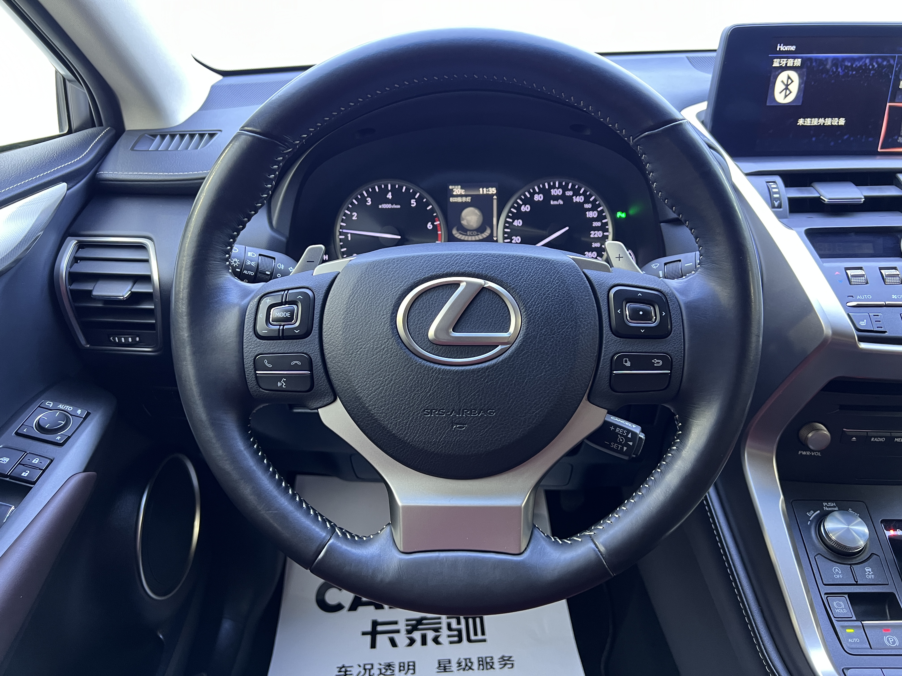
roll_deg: +1.2
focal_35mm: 26
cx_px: 451
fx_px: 677
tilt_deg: -27.5
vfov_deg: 53.1
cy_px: 338
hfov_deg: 67.3
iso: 250
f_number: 1.5
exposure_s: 1/50
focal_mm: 5.7
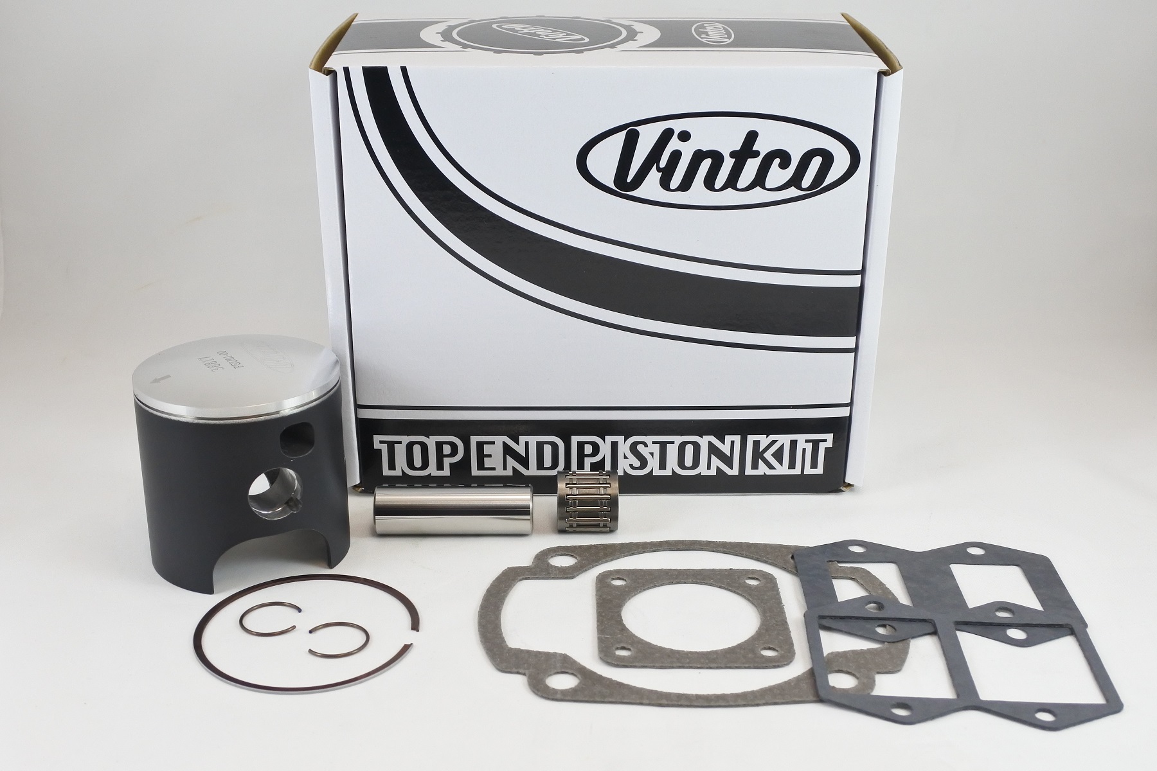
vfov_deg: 38.9
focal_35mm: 34
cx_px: 578
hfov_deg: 55.8
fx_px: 1093
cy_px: 386
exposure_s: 1/125
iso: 400
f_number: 3.8
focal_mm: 12.6
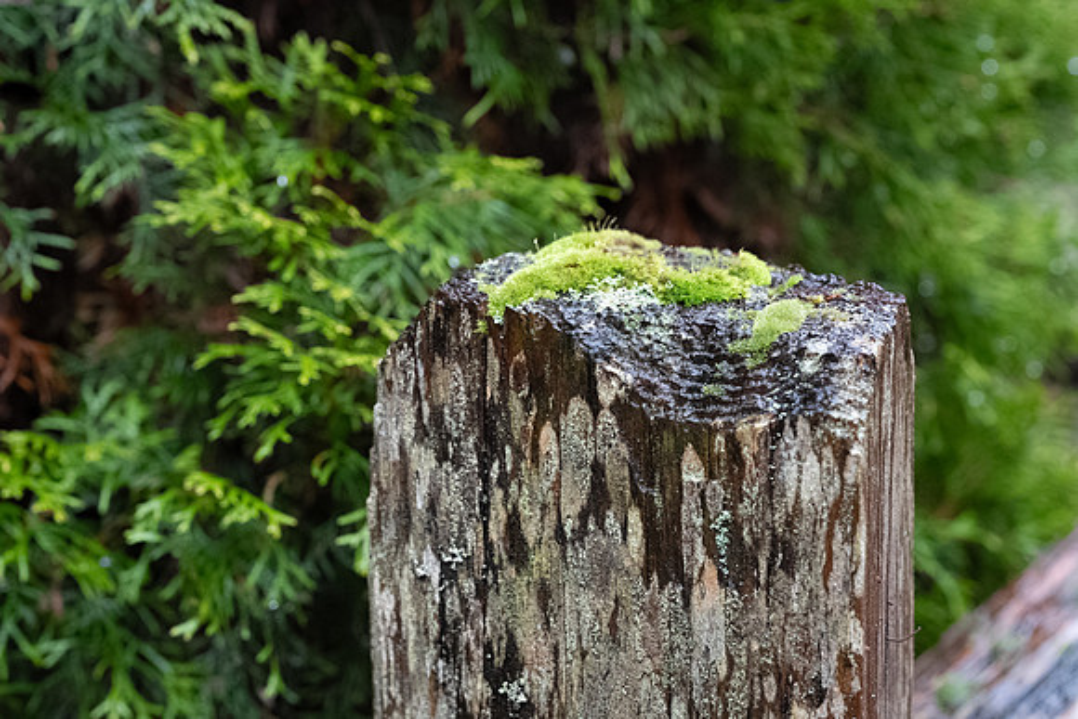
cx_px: 539
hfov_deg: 28.8
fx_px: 2097
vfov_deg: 19.5
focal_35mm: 70
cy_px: 360
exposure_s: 1/80
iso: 6400
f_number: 7.1
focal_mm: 70
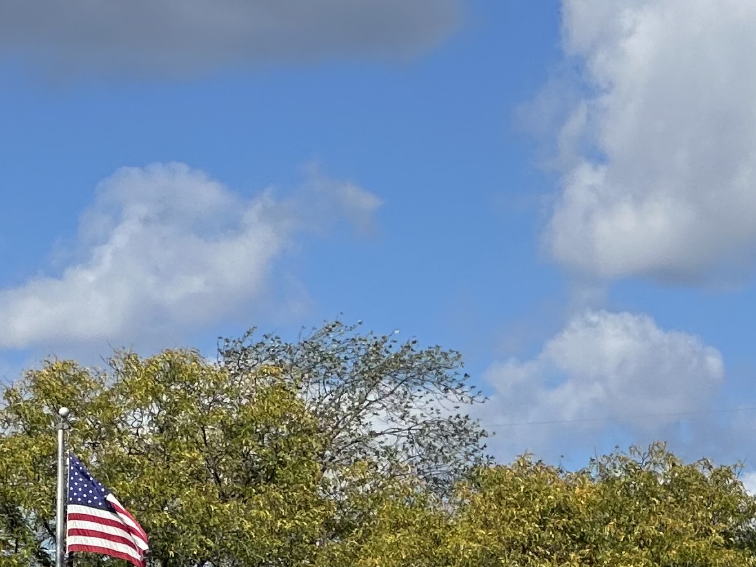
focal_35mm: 265
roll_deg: +0.1
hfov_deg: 7.4
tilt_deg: +2.8
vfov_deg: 5.6
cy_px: 857
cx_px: 998
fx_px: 5787
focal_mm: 9
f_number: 2.8
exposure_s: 1/1107
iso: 32
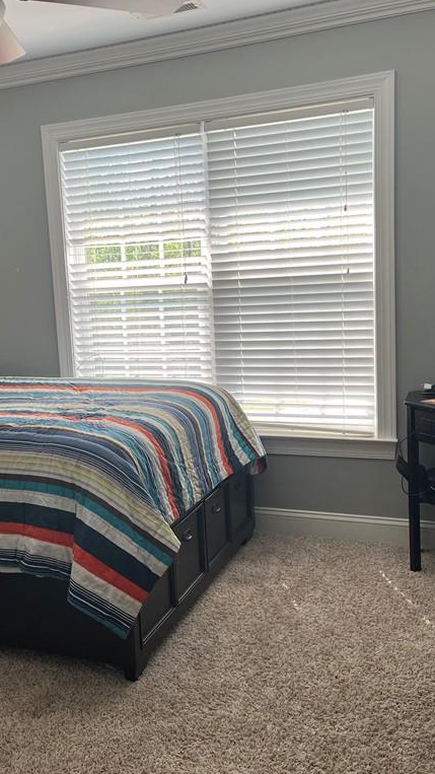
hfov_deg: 30.8
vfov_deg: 52.8
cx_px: 123
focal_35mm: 38
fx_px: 779
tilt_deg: -8.4
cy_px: 385
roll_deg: +3.7
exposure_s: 1/143
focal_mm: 5.1
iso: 32
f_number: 1.6
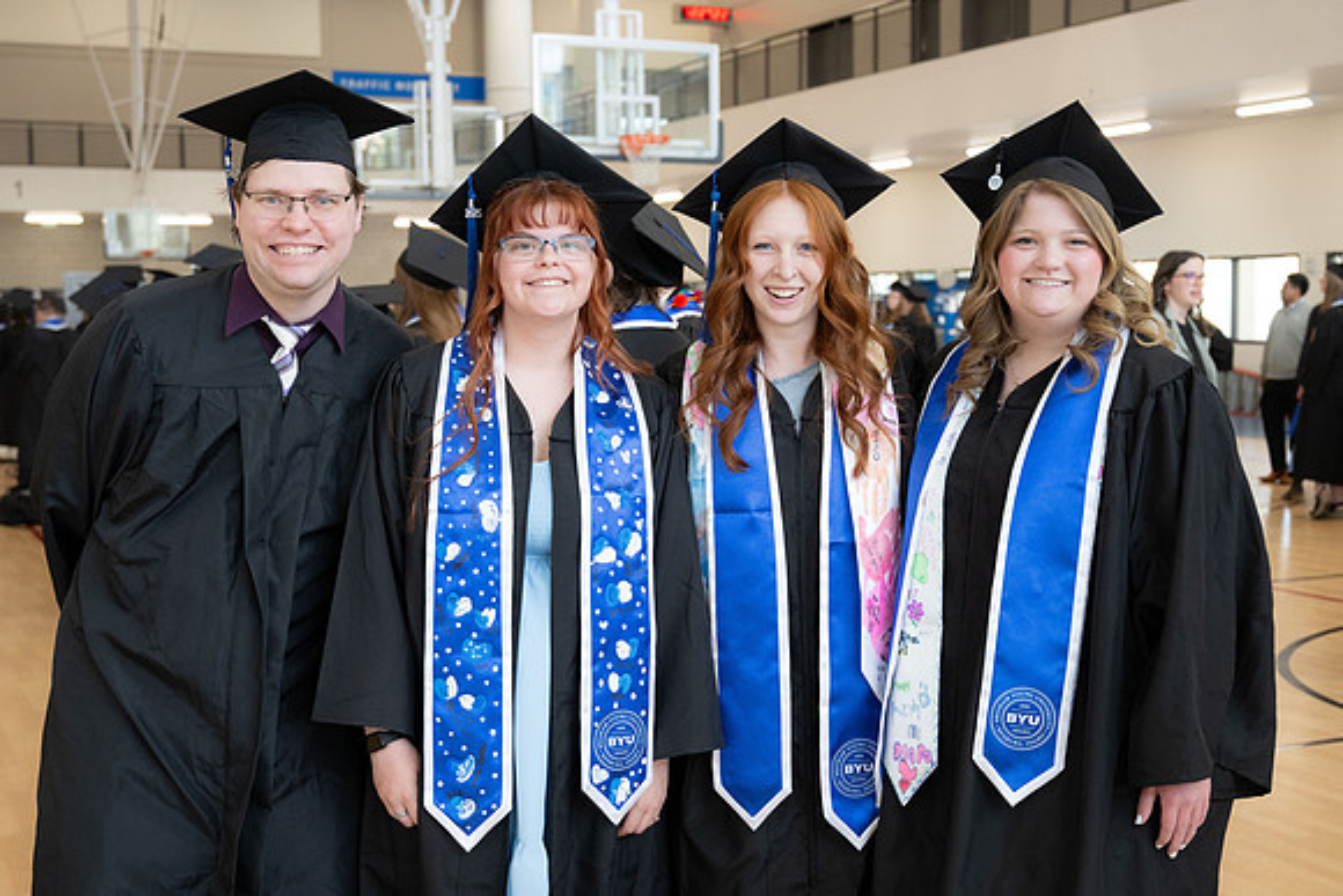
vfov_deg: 27.6
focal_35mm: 49
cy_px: 433
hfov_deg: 40.4
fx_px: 1826
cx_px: 702
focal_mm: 43
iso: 1250
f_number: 4
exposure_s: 1/200
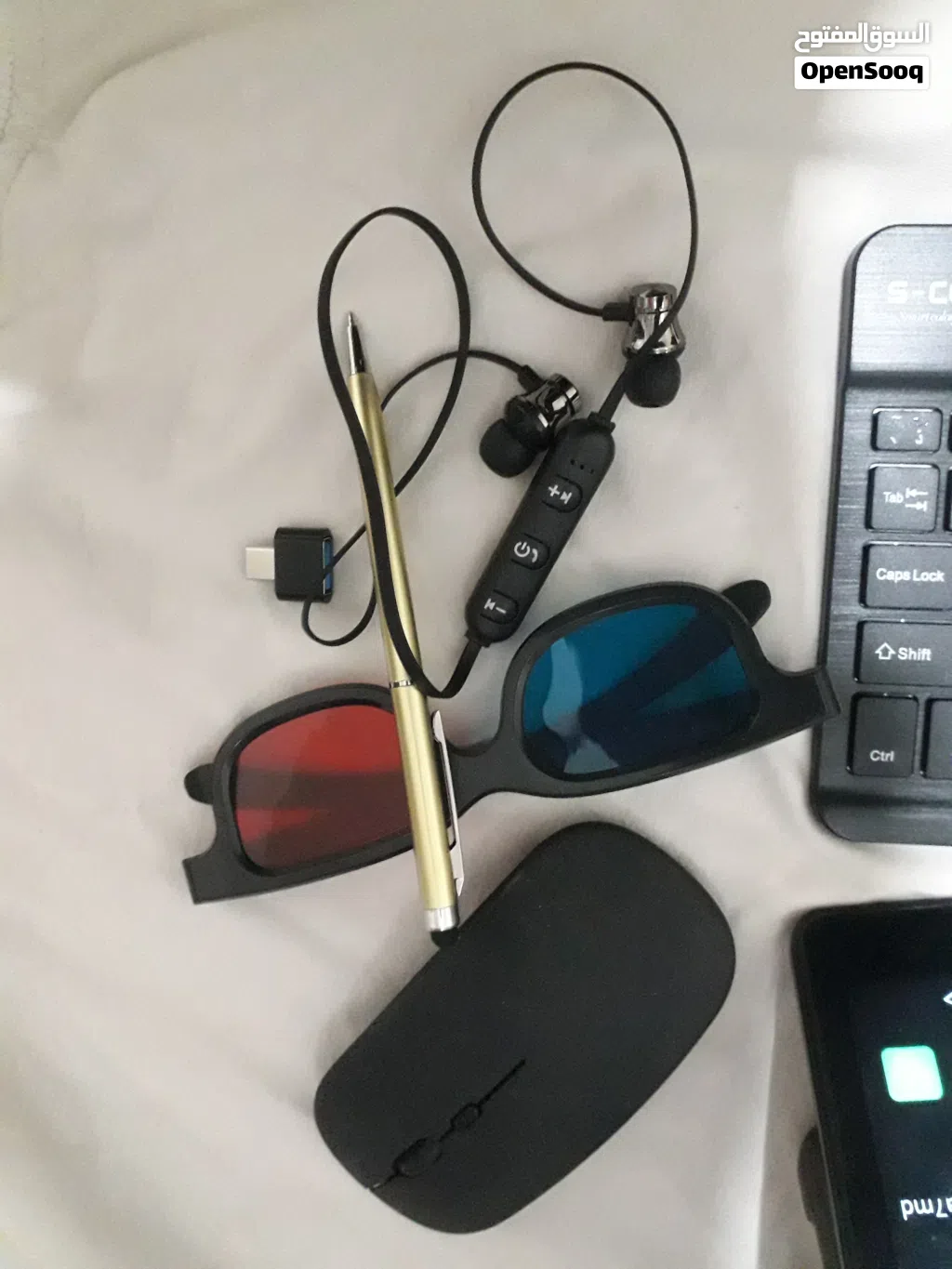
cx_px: 476
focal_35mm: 27
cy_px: 634
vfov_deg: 65.3
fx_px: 990
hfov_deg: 51.4
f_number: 1.9
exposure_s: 1/17
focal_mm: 3.6
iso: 800
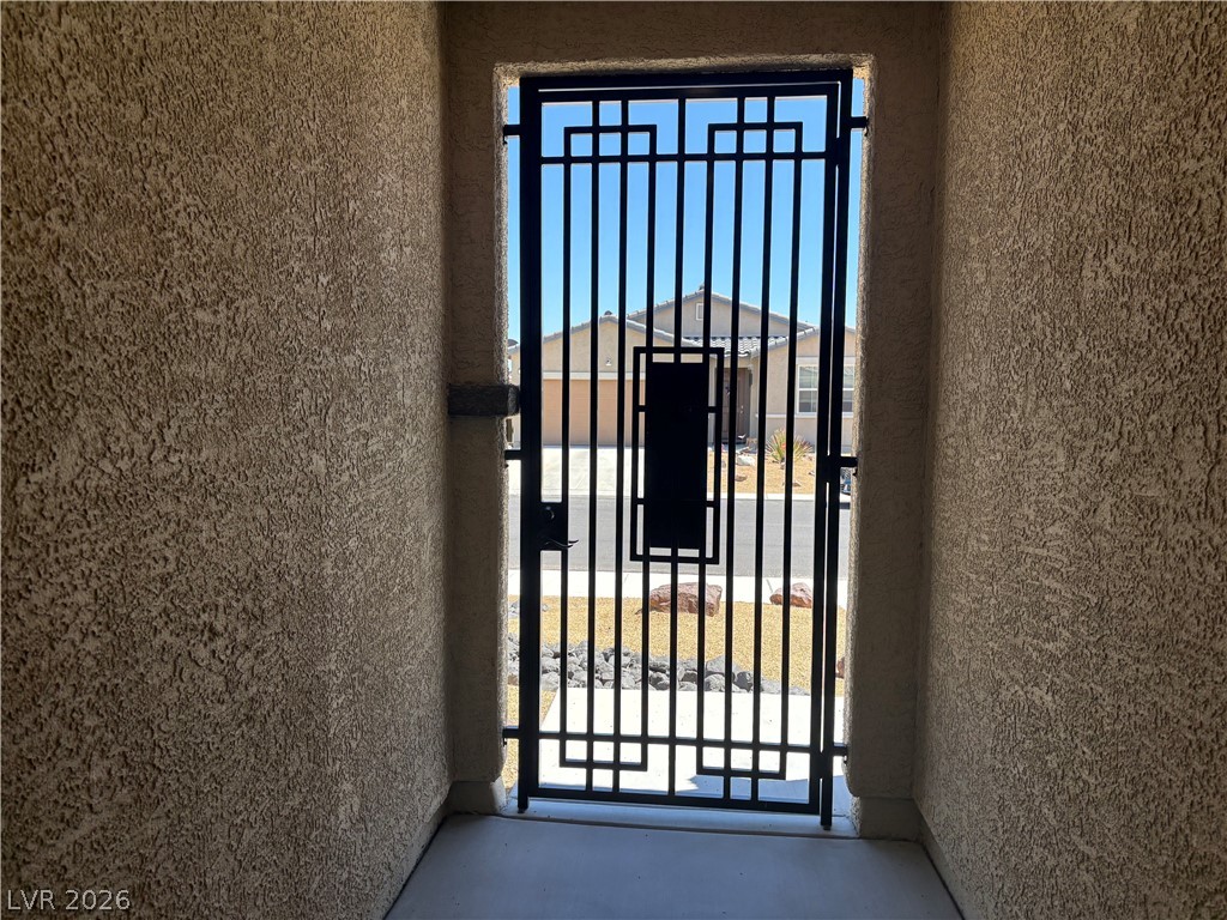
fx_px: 922
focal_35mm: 26
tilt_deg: -5.1
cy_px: 460
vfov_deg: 53.1
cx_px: 614
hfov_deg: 67.3
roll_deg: -0.1
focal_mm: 5.96
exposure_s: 1/1007
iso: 50
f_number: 1.6
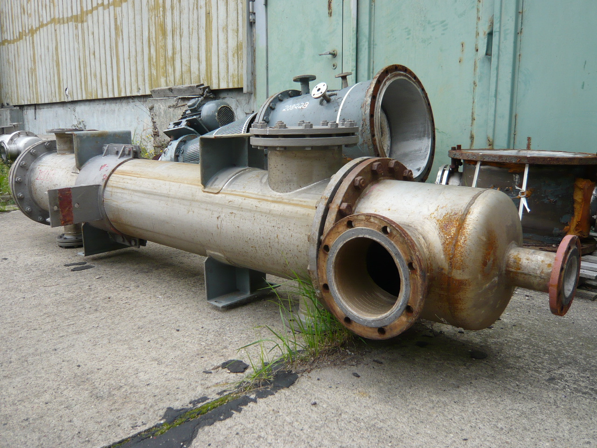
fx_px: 500
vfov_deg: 48.2
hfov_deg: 61.7
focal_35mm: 29
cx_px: 298
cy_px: 224
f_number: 2.8
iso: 100
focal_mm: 4.6
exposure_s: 1/250
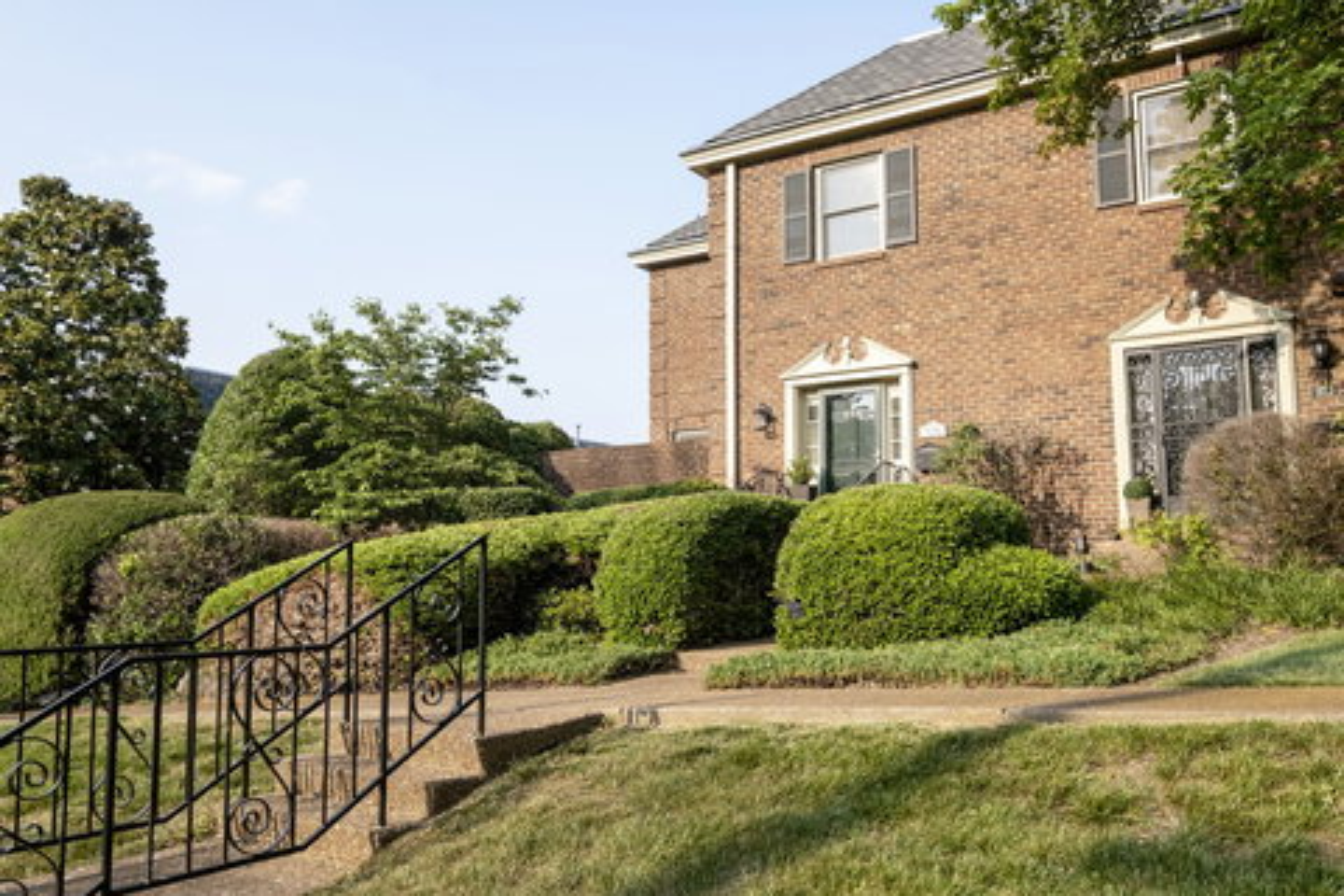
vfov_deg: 45.0
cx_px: 672
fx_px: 1083
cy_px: 448
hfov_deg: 63.7
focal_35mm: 29
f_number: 8
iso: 320
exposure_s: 1/480
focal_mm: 19.1
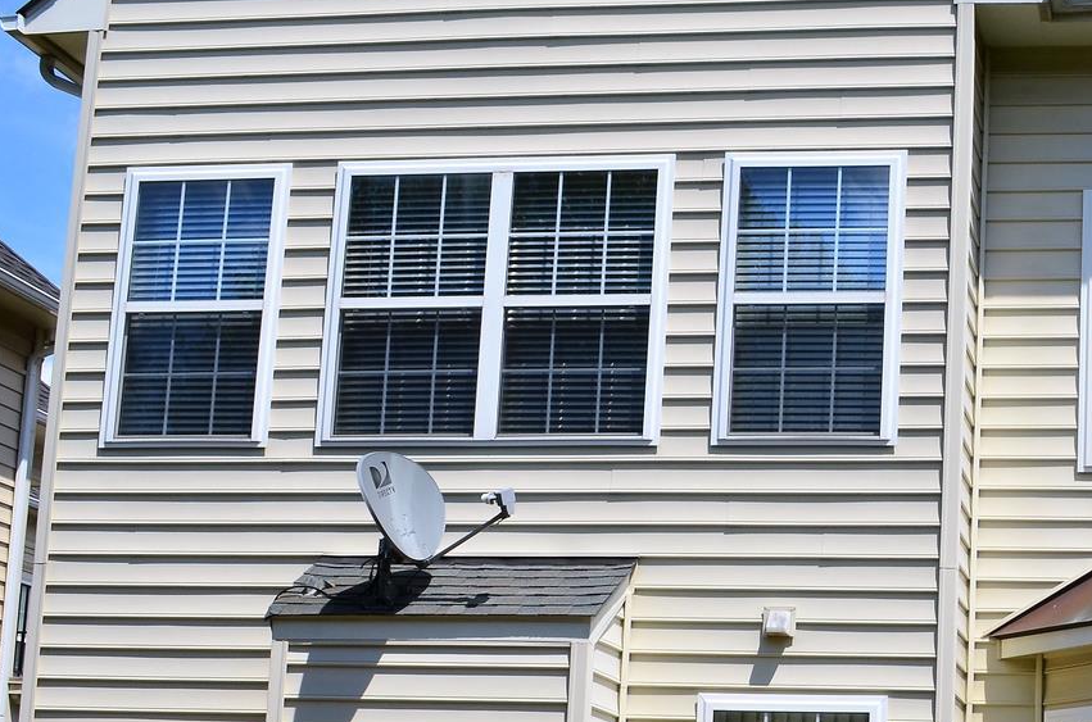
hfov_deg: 29.4
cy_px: 625
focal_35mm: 65
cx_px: 1042
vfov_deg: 20.5
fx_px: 1967
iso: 200
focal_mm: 18
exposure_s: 1/500
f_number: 11
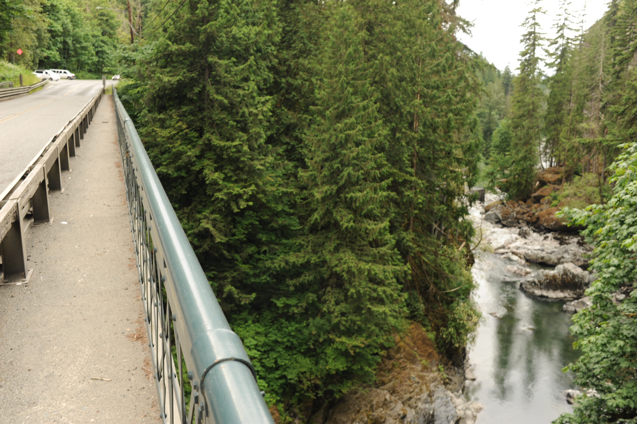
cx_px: 318
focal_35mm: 35
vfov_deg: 37.8
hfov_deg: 54.5
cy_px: 212
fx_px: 619
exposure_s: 1/40
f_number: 7.1
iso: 200
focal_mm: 35
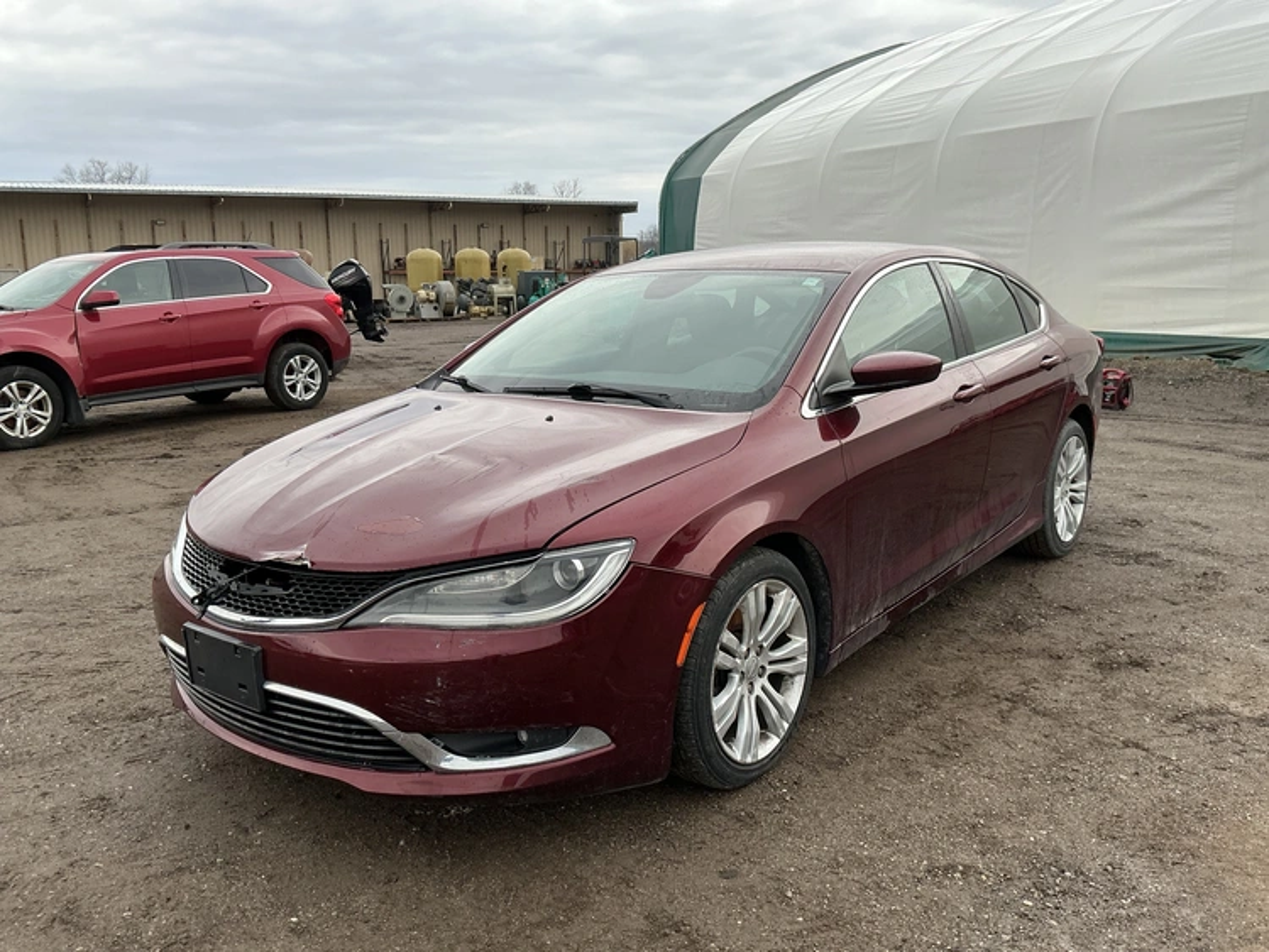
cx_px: 634
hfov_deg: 63.4
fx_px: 1027
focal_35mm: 28
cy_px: 476
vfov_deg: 49.8
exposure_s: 1/277
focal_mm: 3
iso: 25
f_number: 1.8
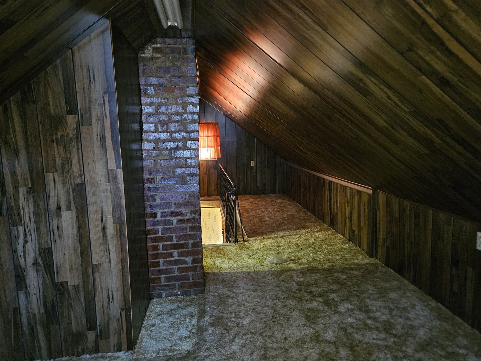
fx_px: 320
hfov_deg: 73.9
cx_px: 240
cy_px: 180
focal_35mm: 23
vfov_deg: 58.9
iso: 1000
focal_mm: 5.4
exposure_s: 1/24
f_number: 1.8
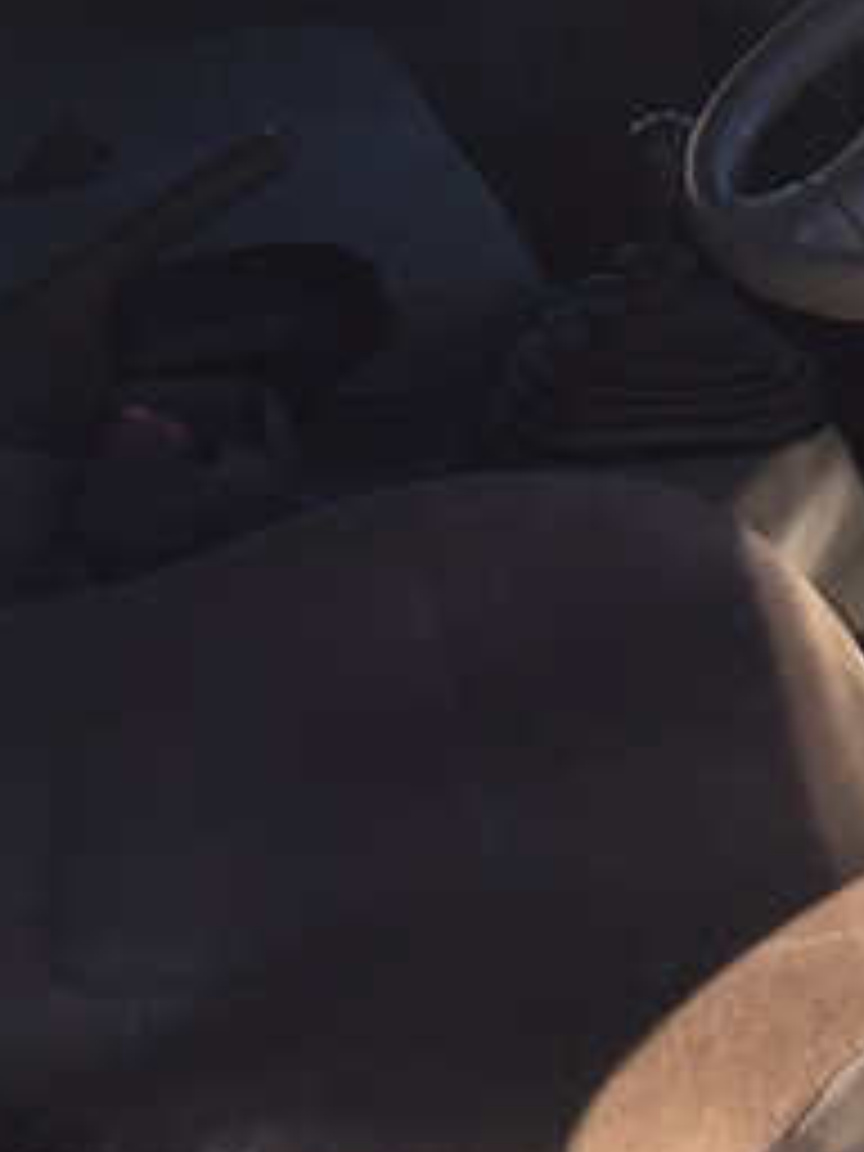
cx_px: 486
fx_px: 2263
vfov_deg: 26.4
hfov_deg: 21.6
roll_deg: -1.0
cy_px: -99
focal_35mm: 68
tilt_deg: -8.0
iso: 32
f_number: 2.2
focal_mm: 4.15
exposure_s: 1/824
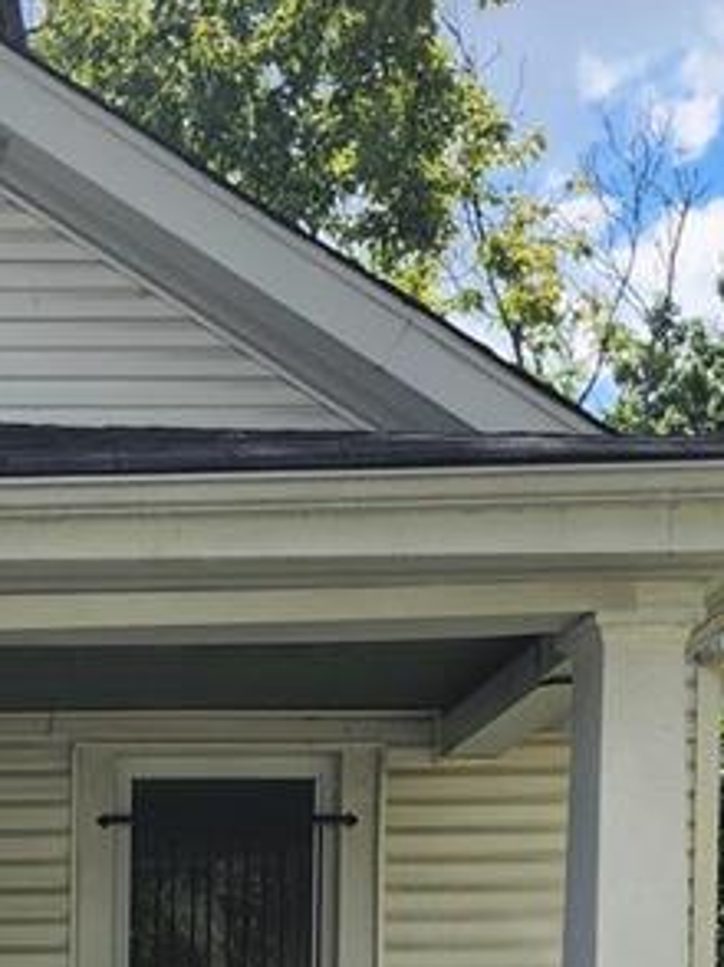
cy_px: 1431
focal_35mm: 94
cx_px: -365
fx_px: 2625
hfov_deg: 14.6
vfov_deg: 18.6
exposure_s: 1/1563
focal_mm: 5.4
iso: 20
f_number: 1.8
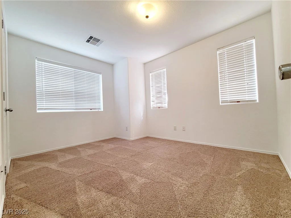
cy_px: 109
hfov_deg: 106.2
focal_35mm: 13
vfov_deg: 89.9
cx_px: 146
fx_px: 109
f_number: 2.2
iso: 160
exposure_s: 1/60.2
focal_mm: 2.2
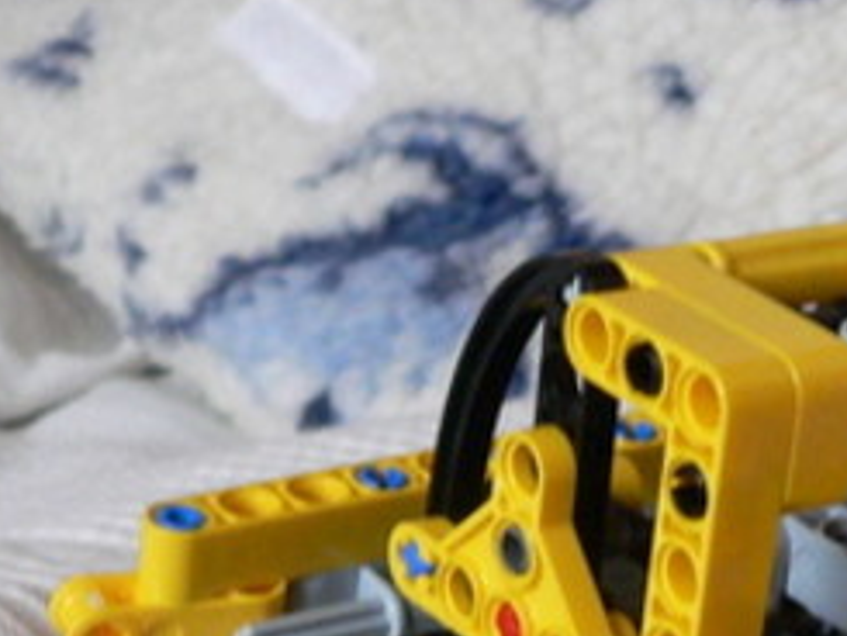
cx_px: 854
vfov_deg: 10.7
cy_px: 1059
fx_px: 3231
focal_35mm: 132
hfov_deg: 14.7
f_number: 2.8
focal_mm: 6
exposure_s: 1/4
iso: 200
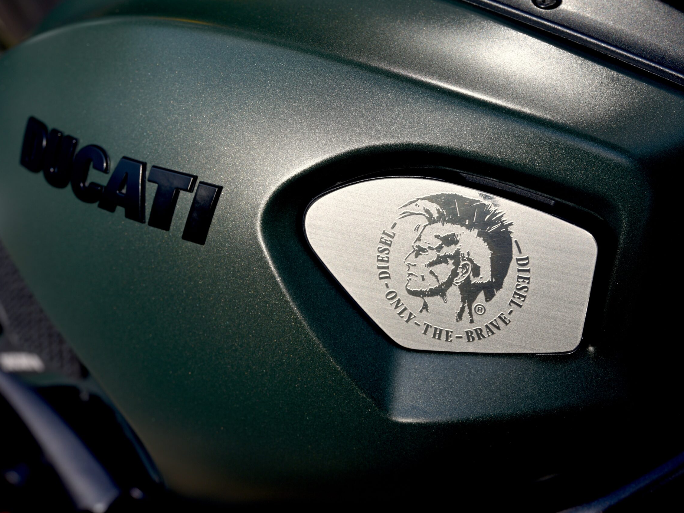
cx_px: 366
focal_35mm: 61
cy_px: 258
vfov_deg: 24.0
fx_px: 1205
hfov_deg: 31.7
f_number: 6.3
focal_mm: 56
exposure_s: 1/160
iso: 100
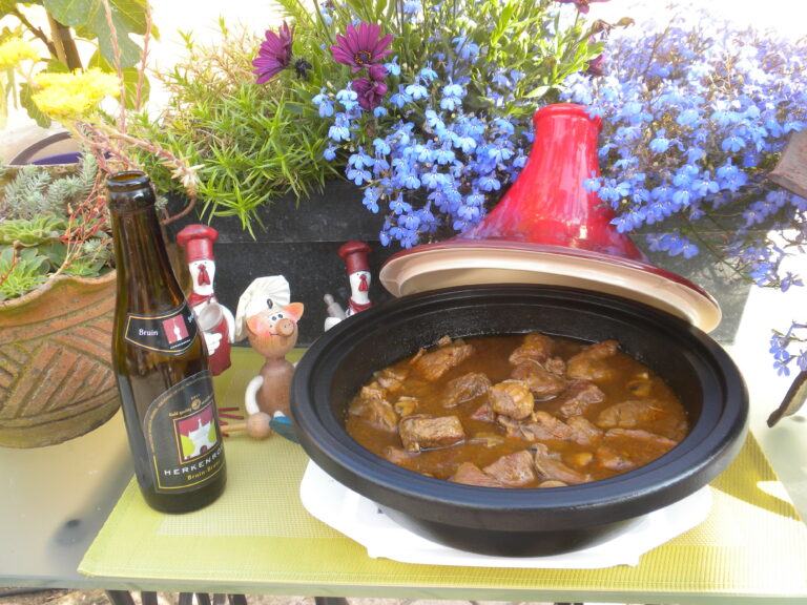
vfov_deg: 38.7
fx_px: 863
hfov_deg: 50.1
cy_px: 302
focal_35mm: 37
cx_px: 404
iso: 64
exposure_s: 1/65.3
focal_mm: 6.6
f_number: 3.5
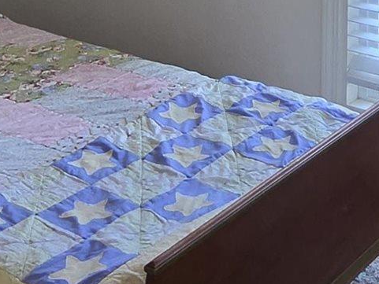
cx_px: 318
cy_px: -128
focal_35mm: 83
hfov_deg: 23.1
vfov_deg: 16.4
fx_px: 909
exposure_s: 1/60
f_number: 2.2
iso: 250
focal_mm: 2.2
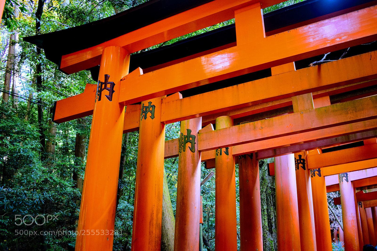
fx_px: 345
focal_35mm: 33
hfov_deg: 57.2
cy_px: 126
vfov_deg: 40.0
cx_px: 188
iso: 900
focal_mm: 22
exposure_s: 1/60
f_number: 3.8
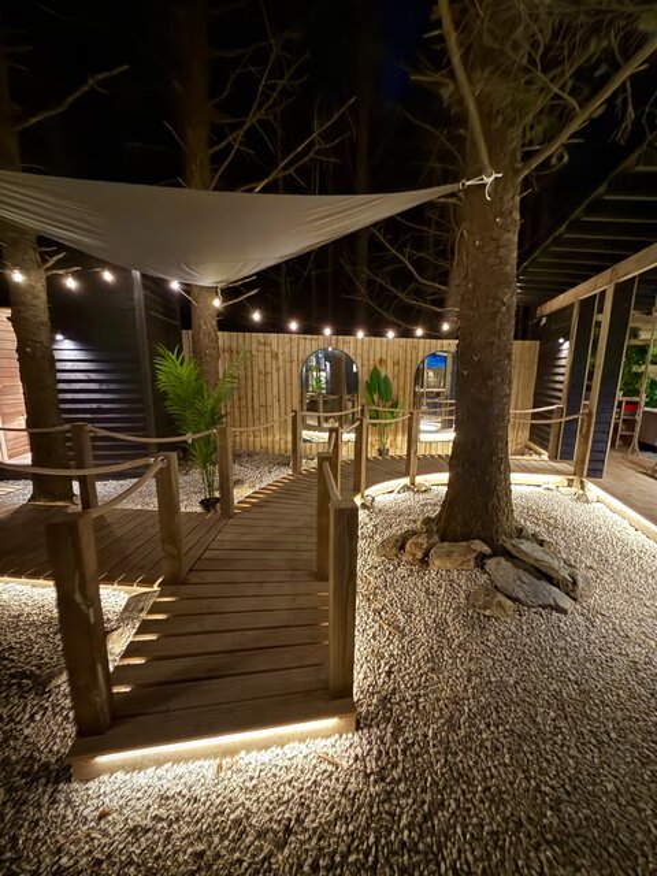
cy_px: 438
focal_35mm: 14
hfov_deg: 85.7
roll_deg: -1.0
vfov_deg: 102.1
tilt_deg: -9.5
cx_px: 328
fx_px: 354
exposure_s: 1/8
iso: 2000
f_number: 2.2
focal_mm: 2.22
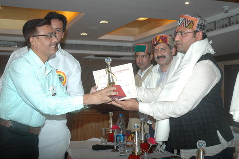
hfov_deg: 38.9
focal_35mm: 51
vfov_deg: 26.4
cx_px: 120
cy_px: 80
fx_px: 338
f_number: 4.2
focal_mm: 34
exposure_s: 1/60
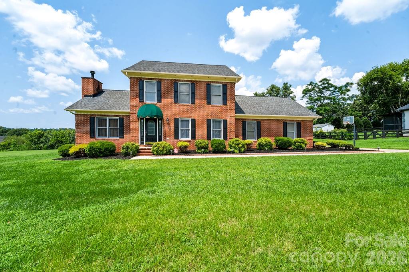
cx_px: 204
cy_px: 136
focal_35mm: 14
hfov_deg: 104.3
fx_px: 159
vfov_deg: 81.2
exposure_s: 1/500
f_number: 8
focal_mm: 14
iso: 640
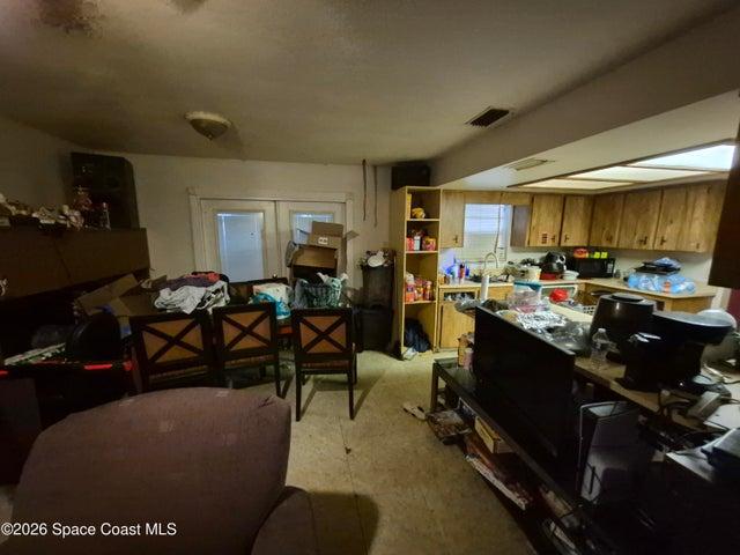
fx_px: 278
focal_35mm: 13
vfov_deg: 89.9
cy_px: 278
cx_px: 370
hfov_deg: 106.2
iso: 2000
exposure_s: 1/24
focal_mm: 1.74
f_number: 2.2
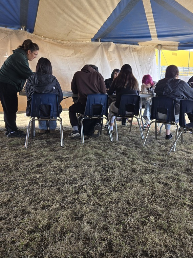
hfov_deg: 45.0
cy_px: 108
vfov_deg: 58.0
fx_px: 230
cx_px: 123
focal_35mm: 31
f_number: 1.8
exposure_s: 1/180
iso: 50
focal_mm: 5.4
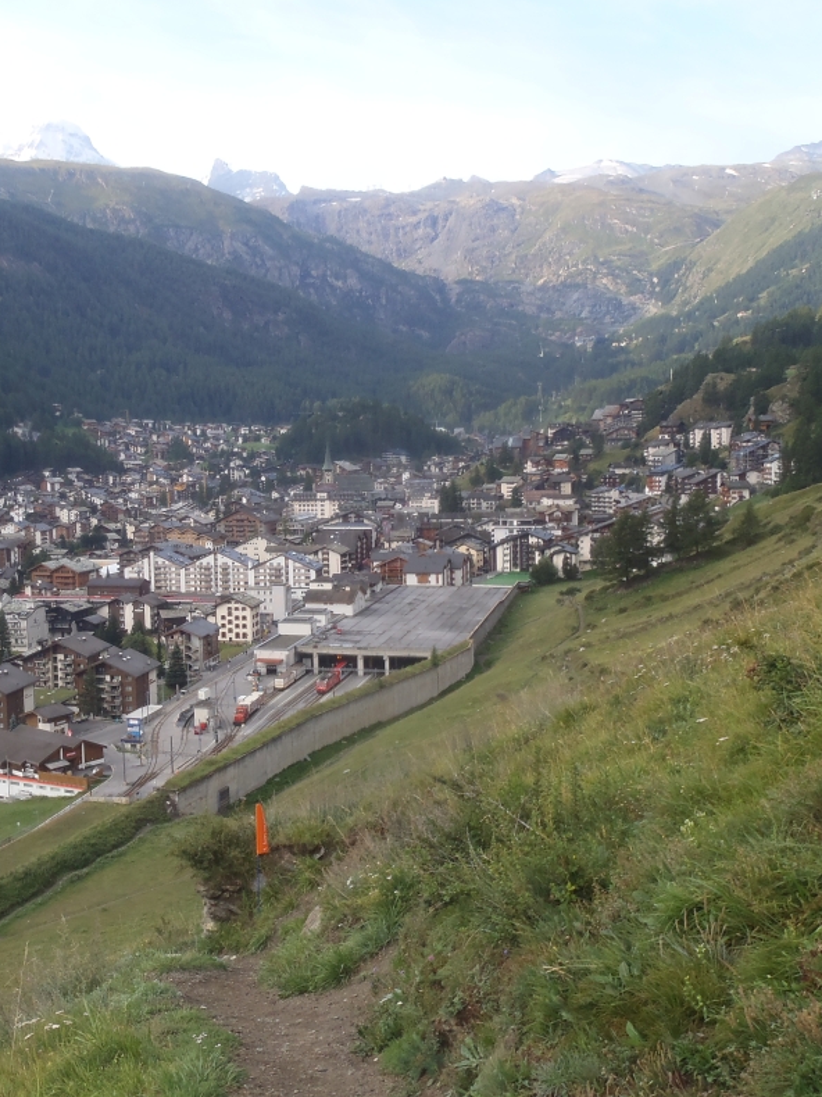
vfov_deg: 49.0
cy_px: 540
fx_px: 1204
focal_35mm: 38
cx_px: 154
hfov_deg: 36.3
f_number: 4.5
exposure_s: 1/100
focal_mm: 5
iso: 80
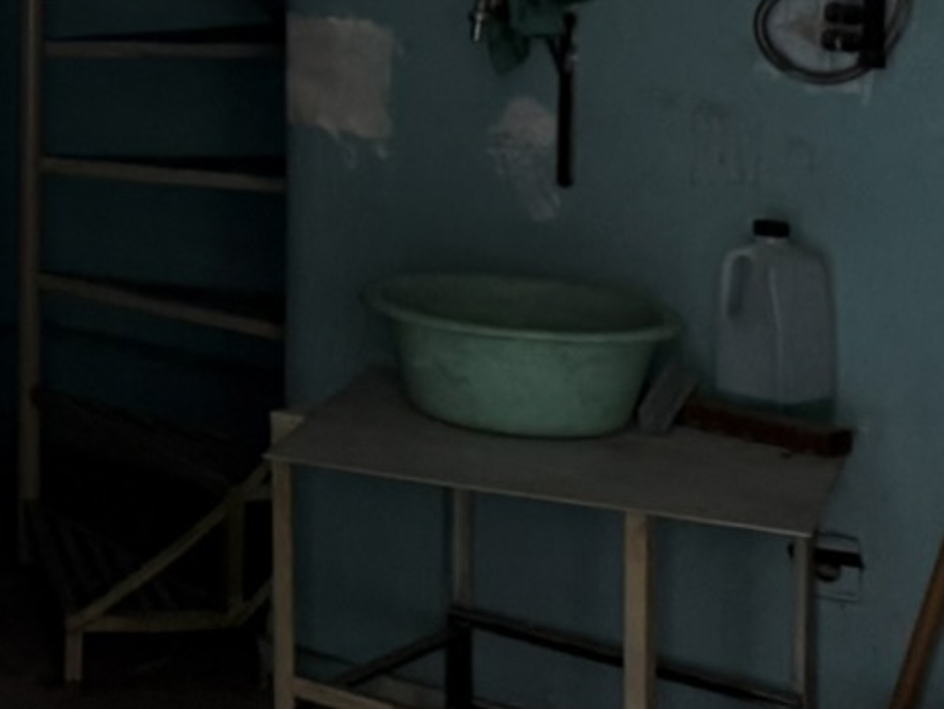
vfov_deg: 14.0
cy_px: -293
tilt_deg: +0.5
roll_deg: +0.2
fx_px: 2728
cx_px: -893
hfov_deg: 15.8
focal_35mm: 100
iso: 200
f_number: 1.78
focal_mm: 6.76
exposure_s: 1/101
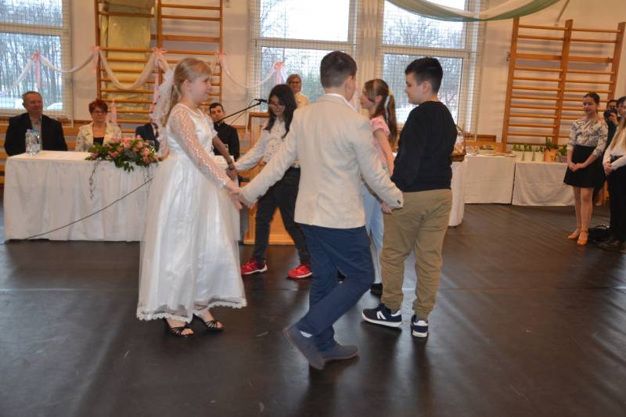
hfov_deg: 53.1
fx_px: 626
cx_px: 313
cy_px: 208
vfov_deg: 36.9
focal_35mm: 36
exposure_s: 1/60
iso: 720
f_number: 3.8
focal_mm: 24
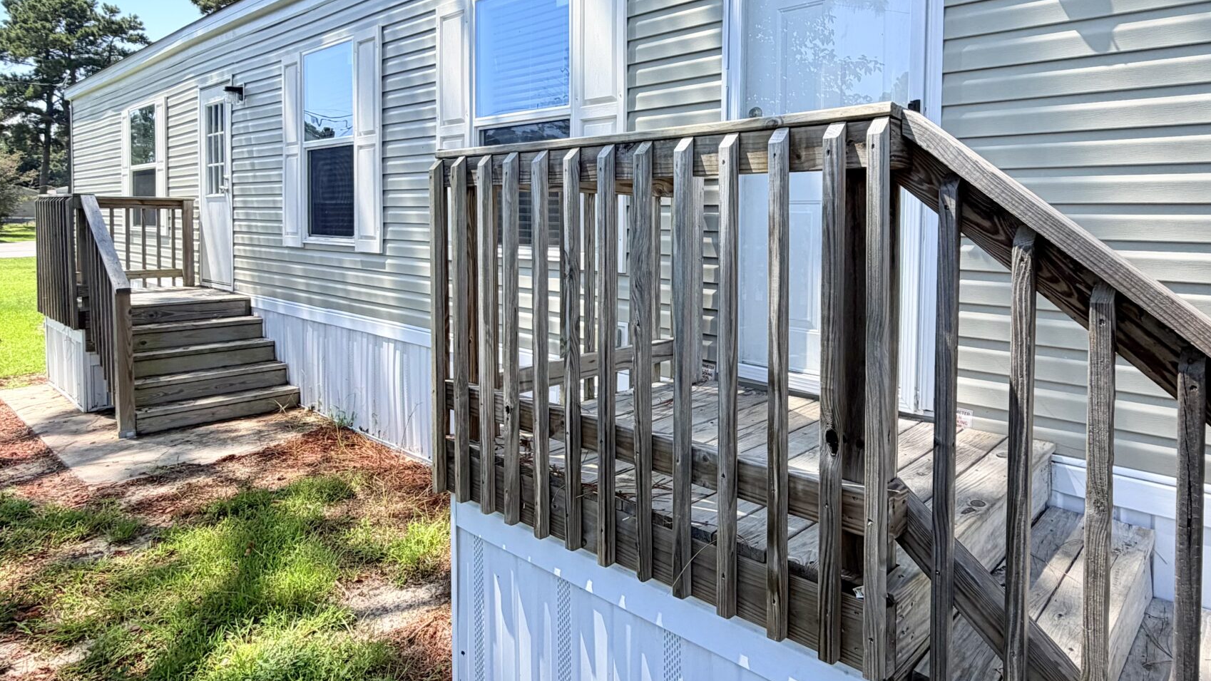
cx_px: 696
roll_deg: -1.5
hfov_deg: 78.2
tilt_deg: -0.8
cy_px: 238
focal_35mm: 23
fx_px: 739
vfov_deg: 48.8
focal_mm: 2.22
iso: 40
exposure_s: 1/770
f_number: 2.2
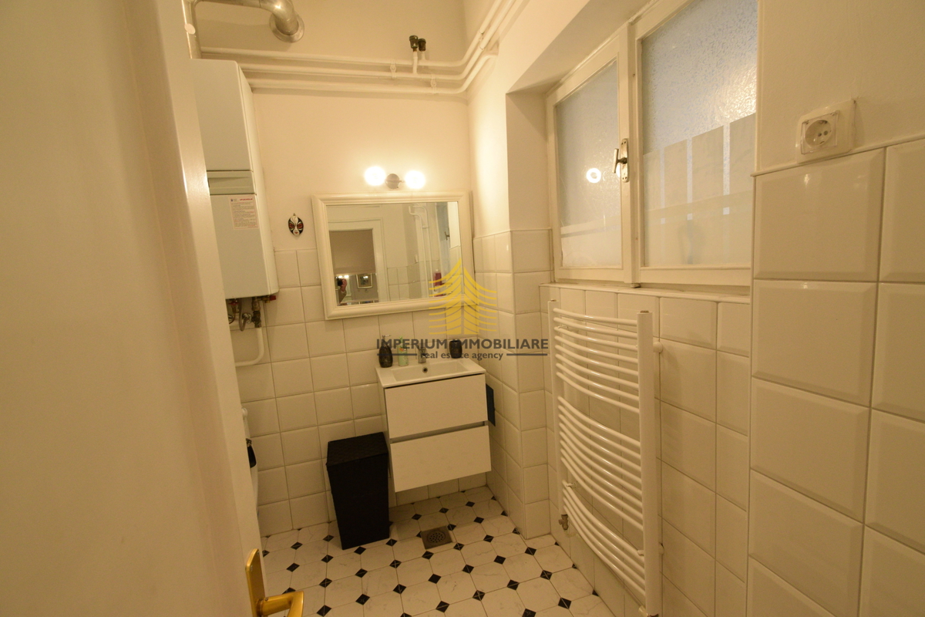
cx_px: 462
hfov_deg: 100.4
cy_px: 308
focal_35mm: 15
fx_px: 385
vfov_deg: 77.3
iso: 1400
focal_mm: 10
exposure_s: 1/30
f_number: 10
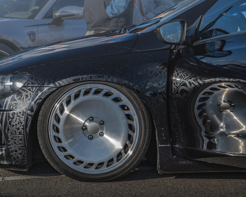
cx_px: 55
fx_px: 997
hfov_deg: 14.0
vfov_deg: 11.3
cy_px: 76
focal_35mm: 137
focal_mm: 50
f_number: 3.5
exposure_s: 1/1000
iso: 100
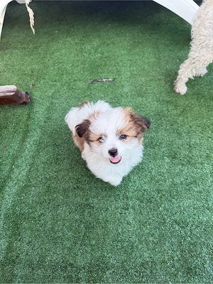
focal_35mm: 24
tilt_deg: -56.1
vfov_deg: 71.6
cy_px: 142
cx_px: 106
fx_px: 197
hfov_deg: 56.8
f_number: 1.78
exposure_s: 1/461
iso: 80
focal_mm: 6.76
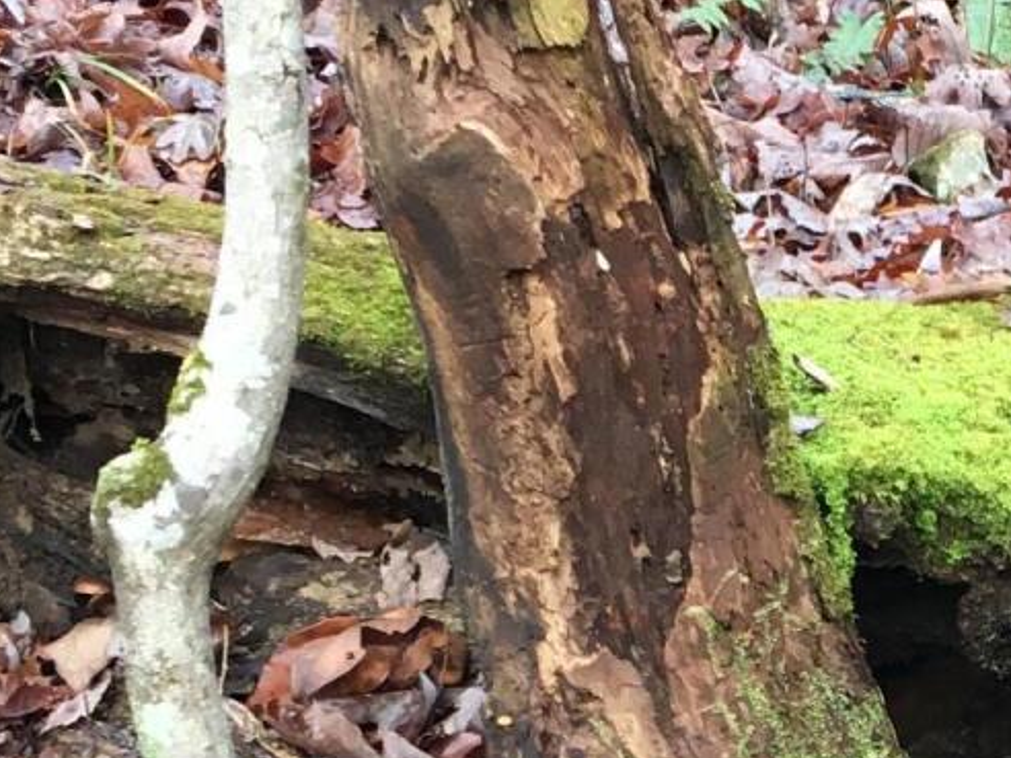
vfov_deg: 12.3
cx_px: 1171
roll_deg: +0.9
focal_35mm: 118
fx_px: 3446
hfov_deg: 16.1
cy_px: 902
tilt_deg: -16.7
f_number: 2.2
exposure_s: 1/40
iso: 32
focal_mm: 4.15
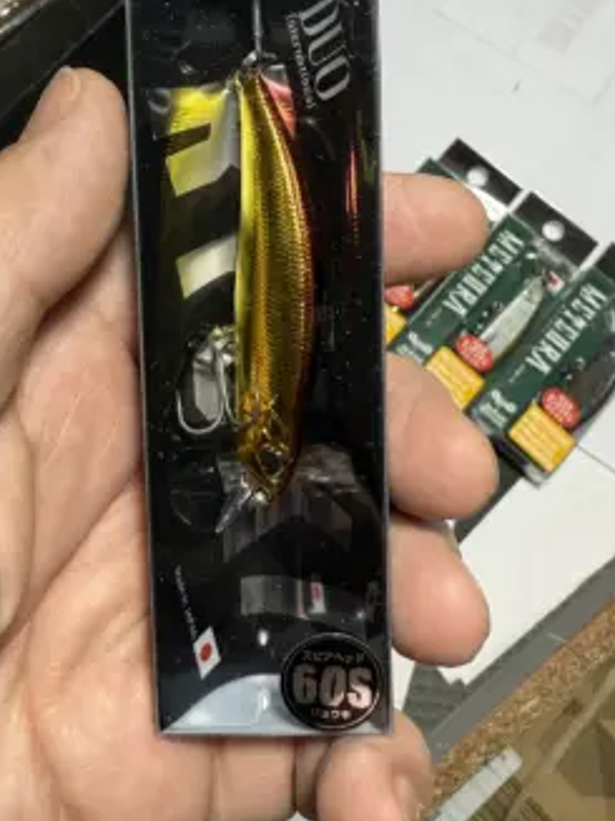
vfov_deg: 49.9
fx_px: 877
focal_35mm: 37
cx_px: 264
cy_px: 341
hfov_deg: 38.6
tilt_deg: -70.1
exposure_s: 1/100
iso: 125
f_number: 2.2
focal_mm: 2.22
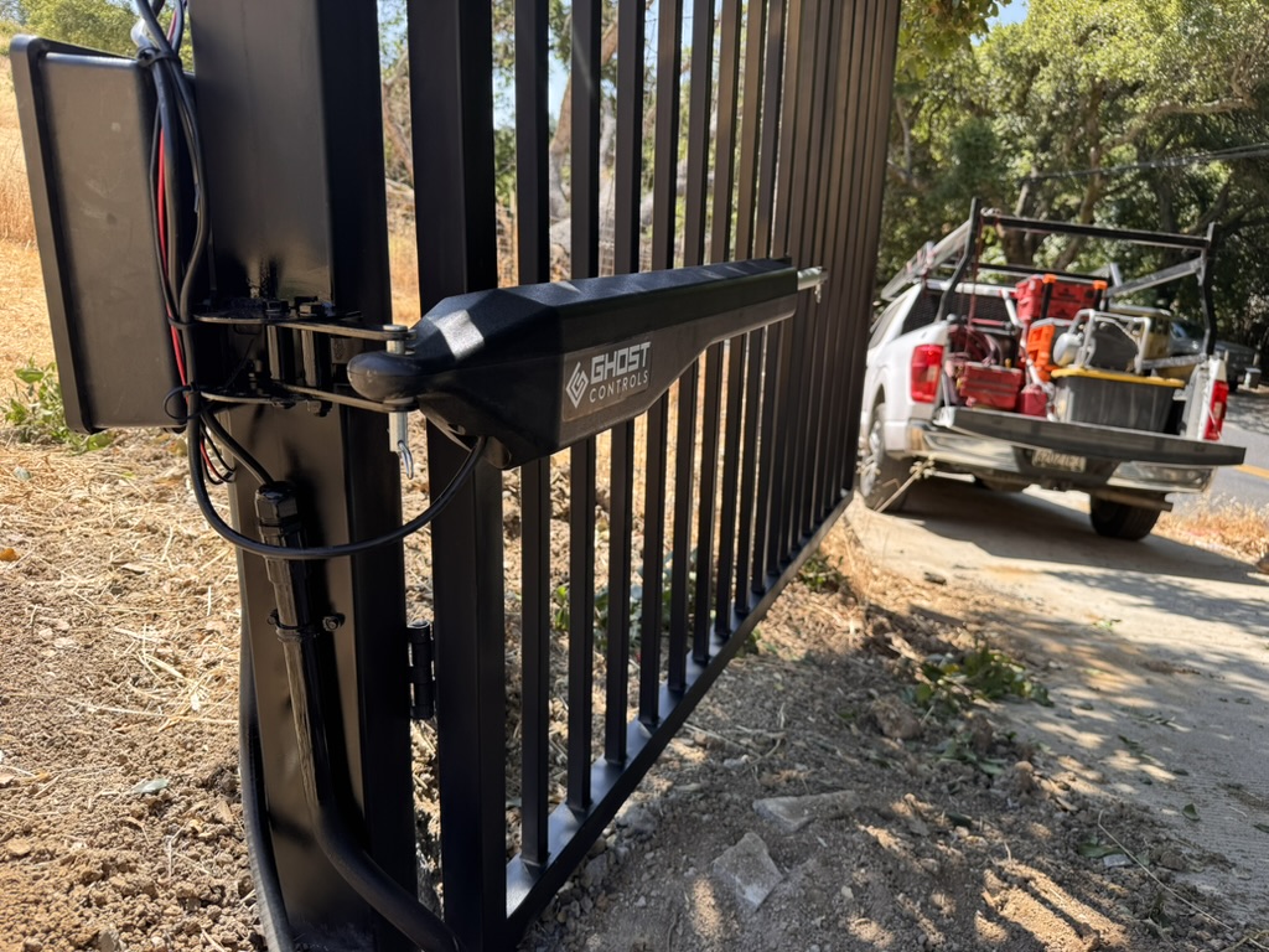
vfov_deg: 56.8
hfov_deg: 71.6
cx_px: 634
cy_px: 476
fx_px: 880
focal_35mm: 24
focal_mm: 6.76
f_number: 1.78
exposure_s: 1/693
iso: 80
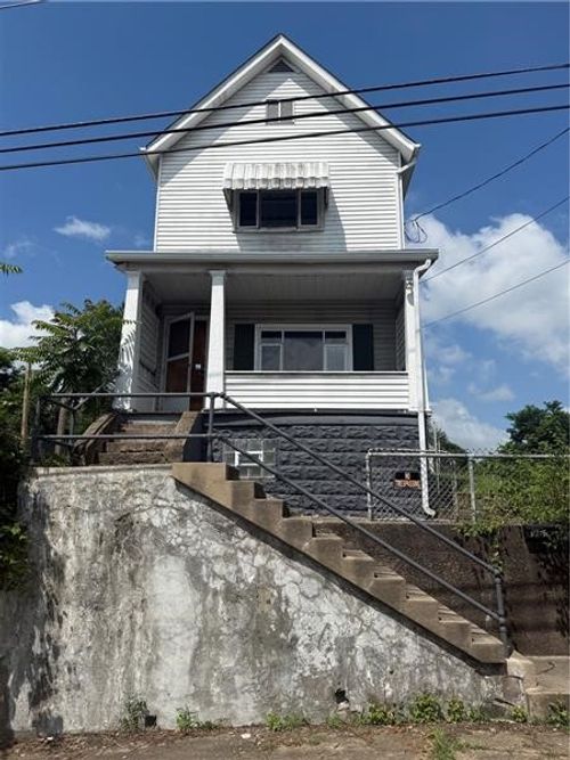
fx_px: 527
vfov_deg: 71.6
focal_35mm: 24
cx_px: 285
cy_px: 380
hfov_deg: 56.8
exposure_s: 1/8130
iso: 80
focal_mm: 6.76
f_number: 1.78
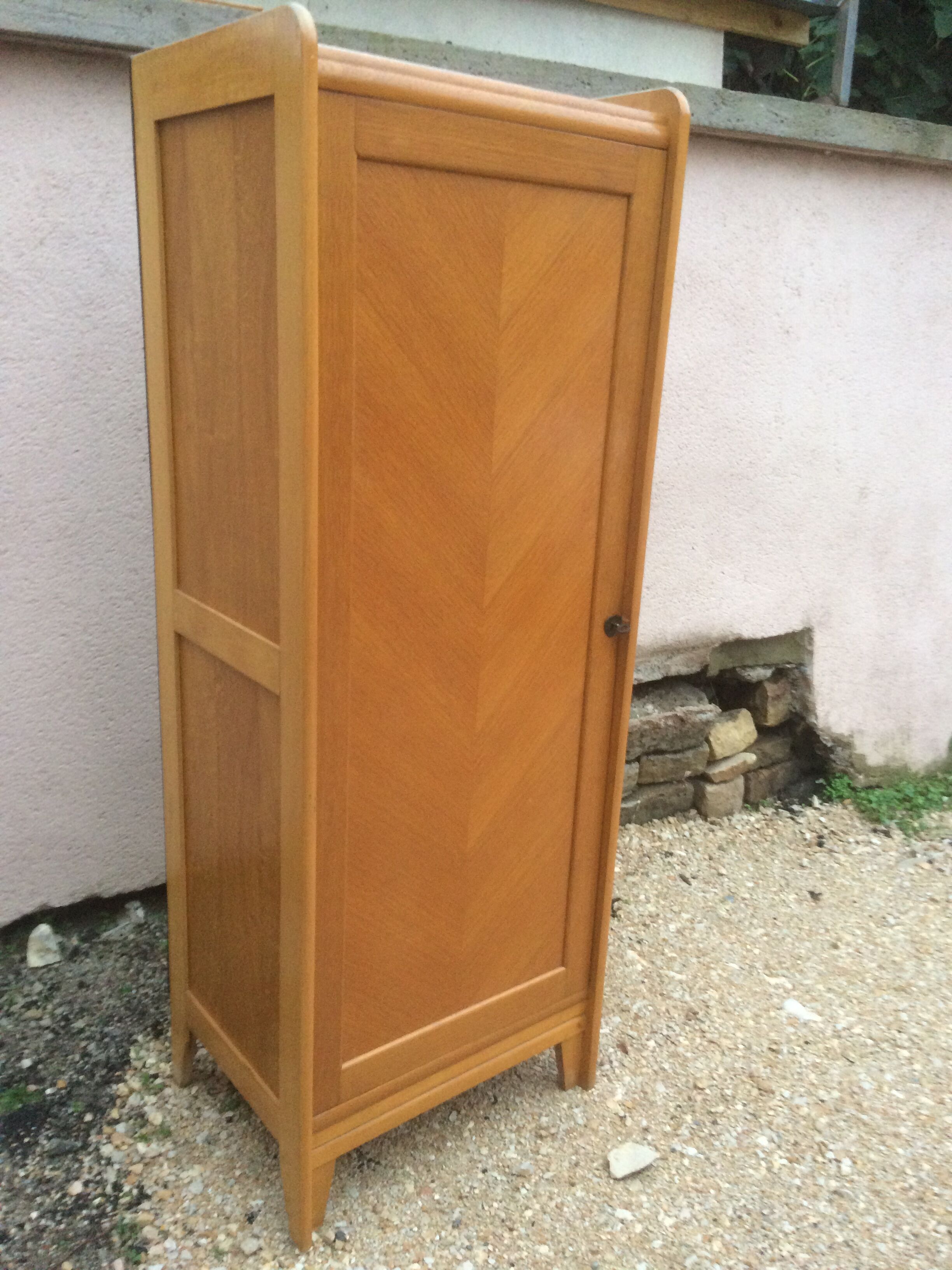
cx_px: 476
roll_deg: -0.1
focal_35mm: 29
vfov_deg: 61.7
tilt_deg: -14.7
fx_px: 1063
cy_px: 635
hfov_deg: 48.2
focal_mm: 4.15
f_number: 2.2
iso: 250
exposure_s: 1/33
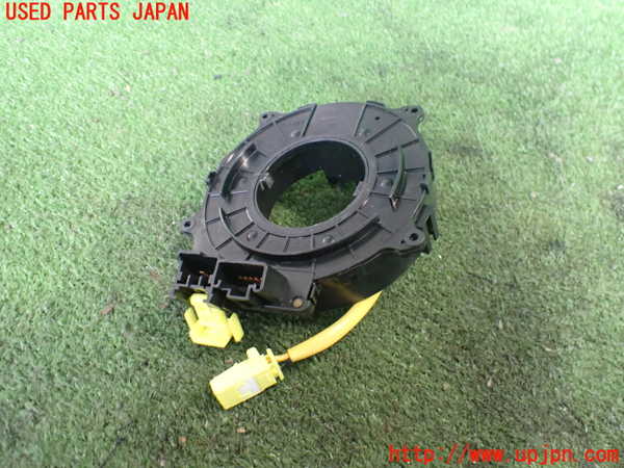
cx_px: 312
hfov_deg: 60.0
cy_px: 234
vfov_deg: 46.8
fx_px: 541
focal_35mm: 30
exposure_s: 1/40
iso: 800
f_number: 2.3
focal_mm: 5.4
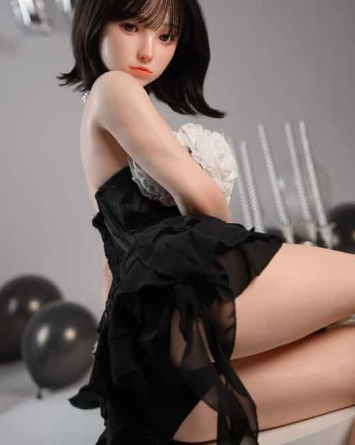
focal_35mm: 80
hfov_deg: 19.2
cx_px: 177
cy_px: 196
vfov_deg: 23.8
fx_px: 1051
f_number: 2.8
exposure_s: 1/200
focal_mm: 70
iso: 200
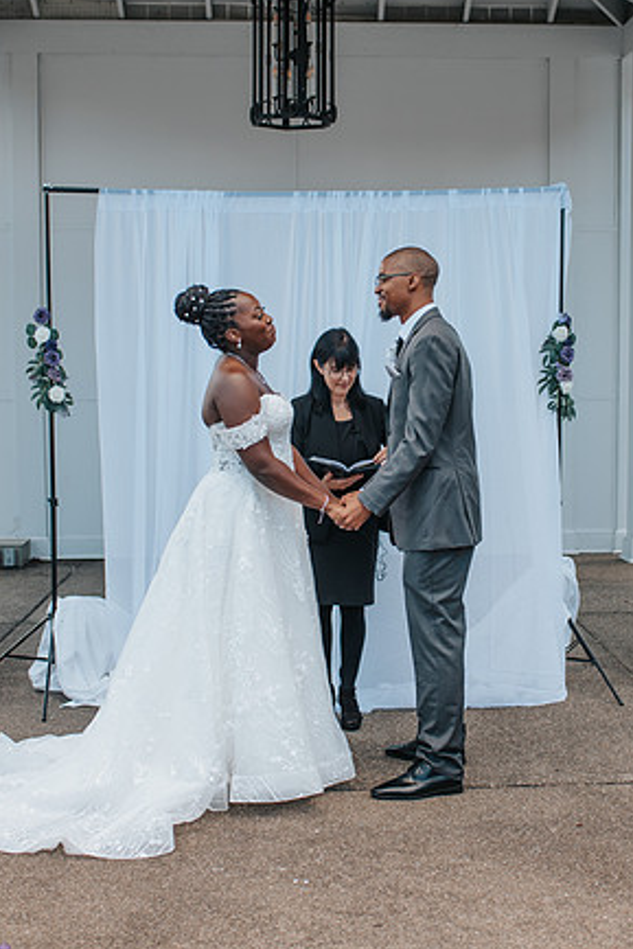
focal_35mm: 55
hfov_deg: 24.6
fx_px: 1449
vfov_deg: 36.2
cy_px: 461
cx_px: 379
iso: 100
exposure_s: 1/640
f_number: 2.8
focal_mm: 35
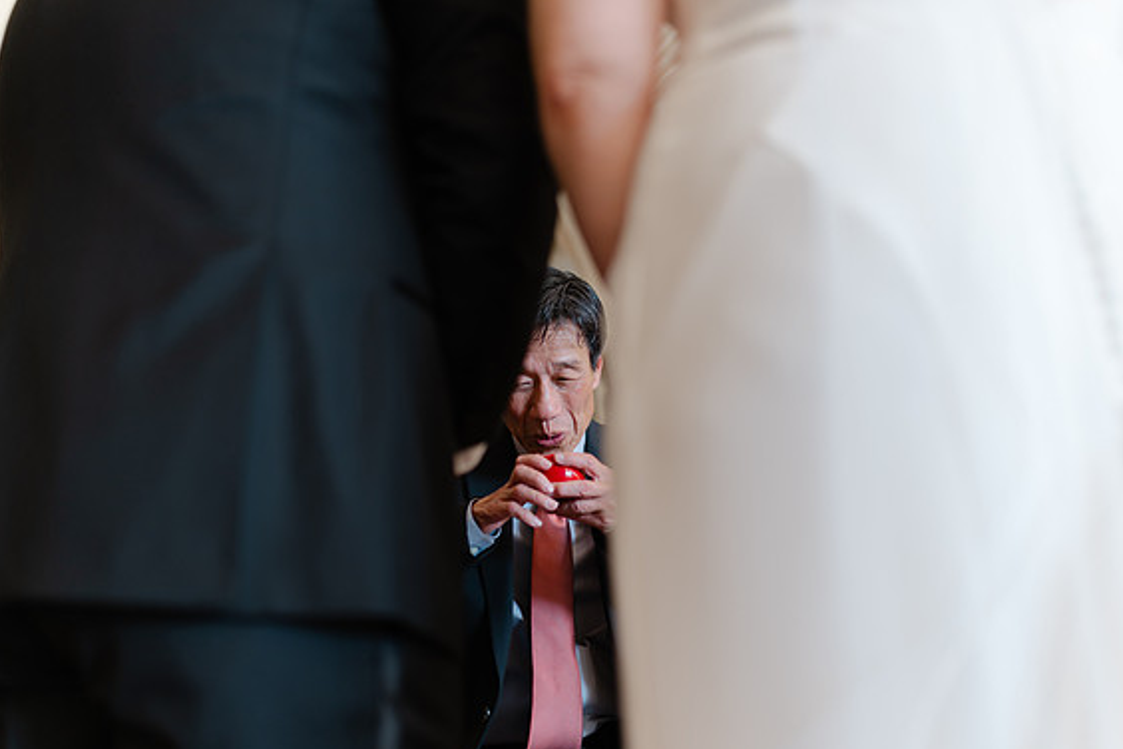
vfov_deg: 36.9
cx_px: 558
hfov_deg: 53.1
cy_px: 381
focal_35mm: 36
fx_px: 1123
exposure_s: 1/160
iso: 200
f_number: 1.4
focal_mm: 35
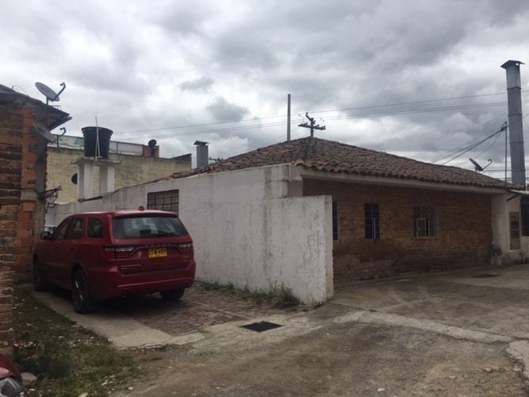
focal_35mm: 29
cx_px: 264
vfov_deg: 48.2
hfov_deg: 61.7
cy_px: 198
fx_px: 443
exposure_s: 1/2404
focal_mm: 4.15
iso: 25
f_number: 2.2
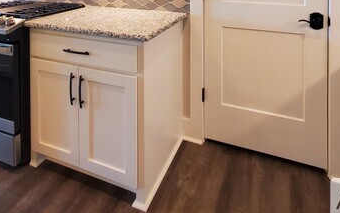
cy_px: -32
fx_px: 250
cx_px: 158
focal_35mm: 27
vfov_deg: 37.1
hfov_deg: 68.3
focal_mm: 1.8
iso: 200
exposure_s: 1/60
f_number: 2.2
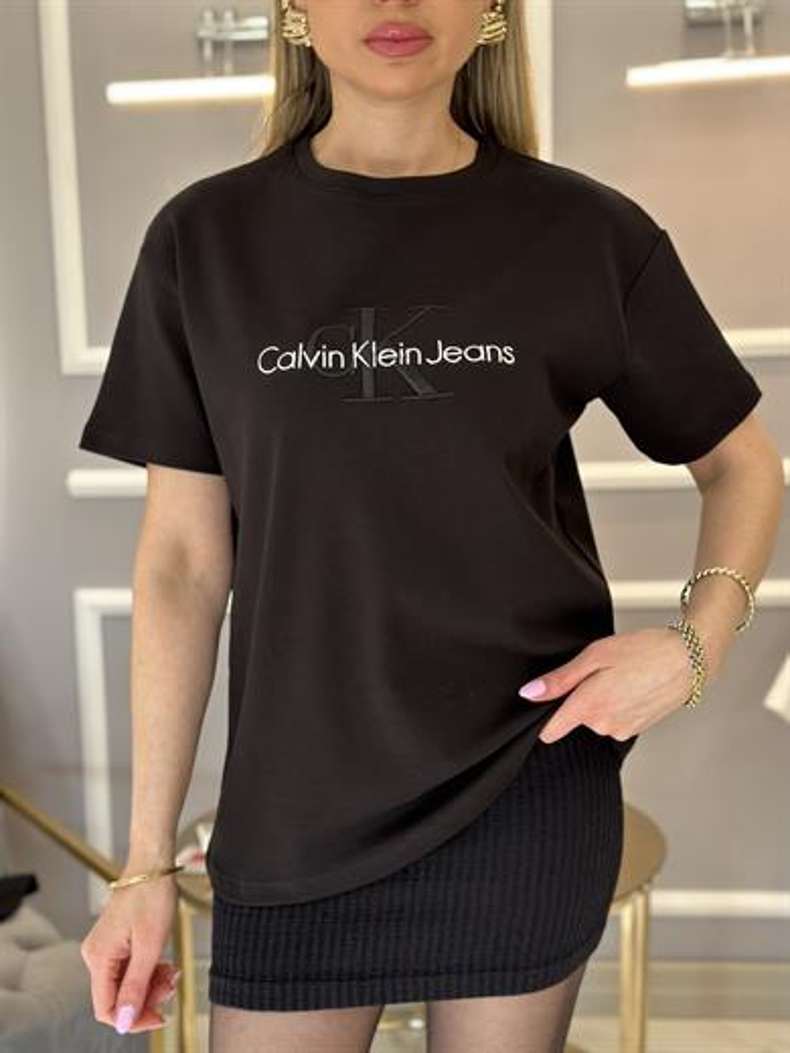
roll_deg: +1.4
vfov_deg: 39.7
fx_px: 1461
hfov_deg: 30.3
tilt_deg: -6.9
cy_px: 526
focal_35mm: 48
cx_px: 395
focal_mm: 6.86
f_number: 1.78
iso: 125
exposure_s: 1/121
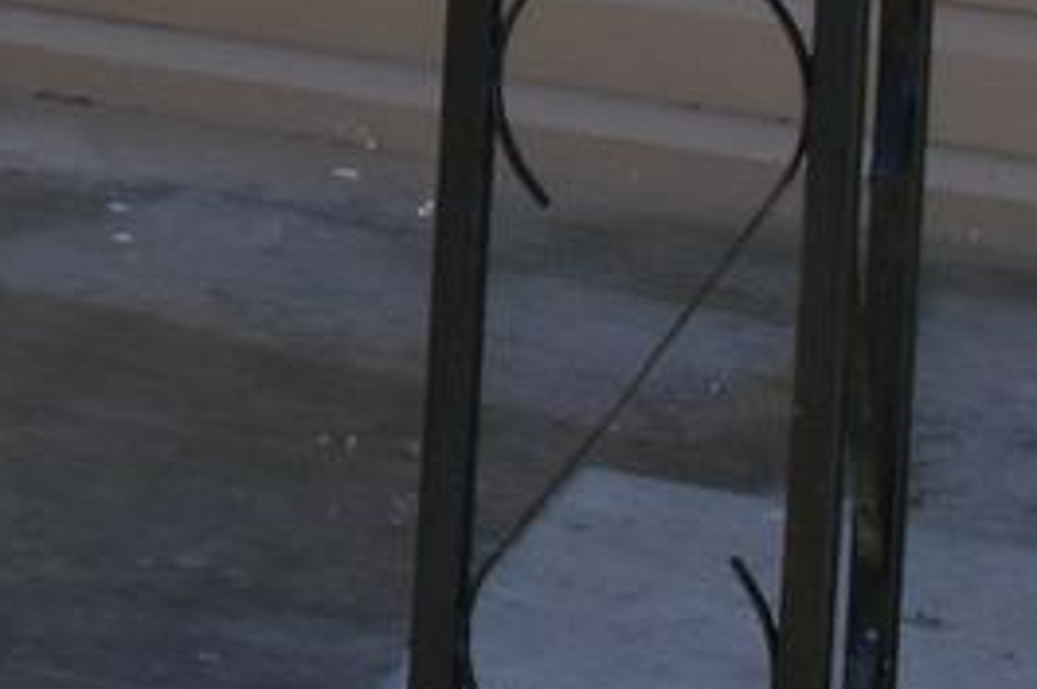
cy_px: -1188
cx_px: -1898
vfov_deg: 6.2
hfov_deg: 8.5
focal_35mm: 209
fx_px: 6013
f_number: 10
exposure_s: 1/200
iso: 400
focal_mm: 18
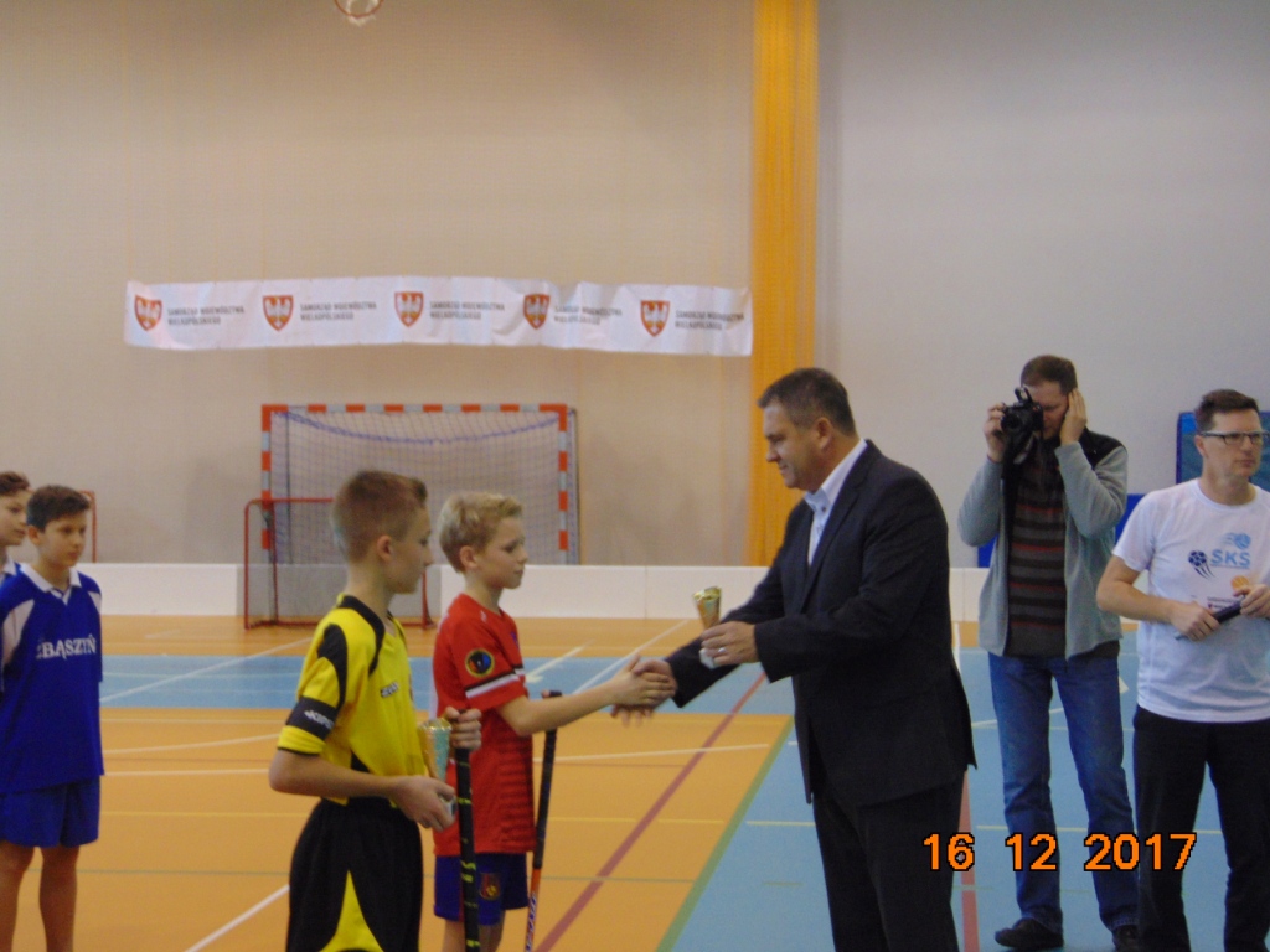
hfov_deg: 27.4
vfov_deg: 20.7
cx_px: 635
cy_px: 476
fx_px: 2605
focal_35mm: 71
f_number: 3.7
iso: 250
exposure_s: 1/30
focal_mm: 12.8
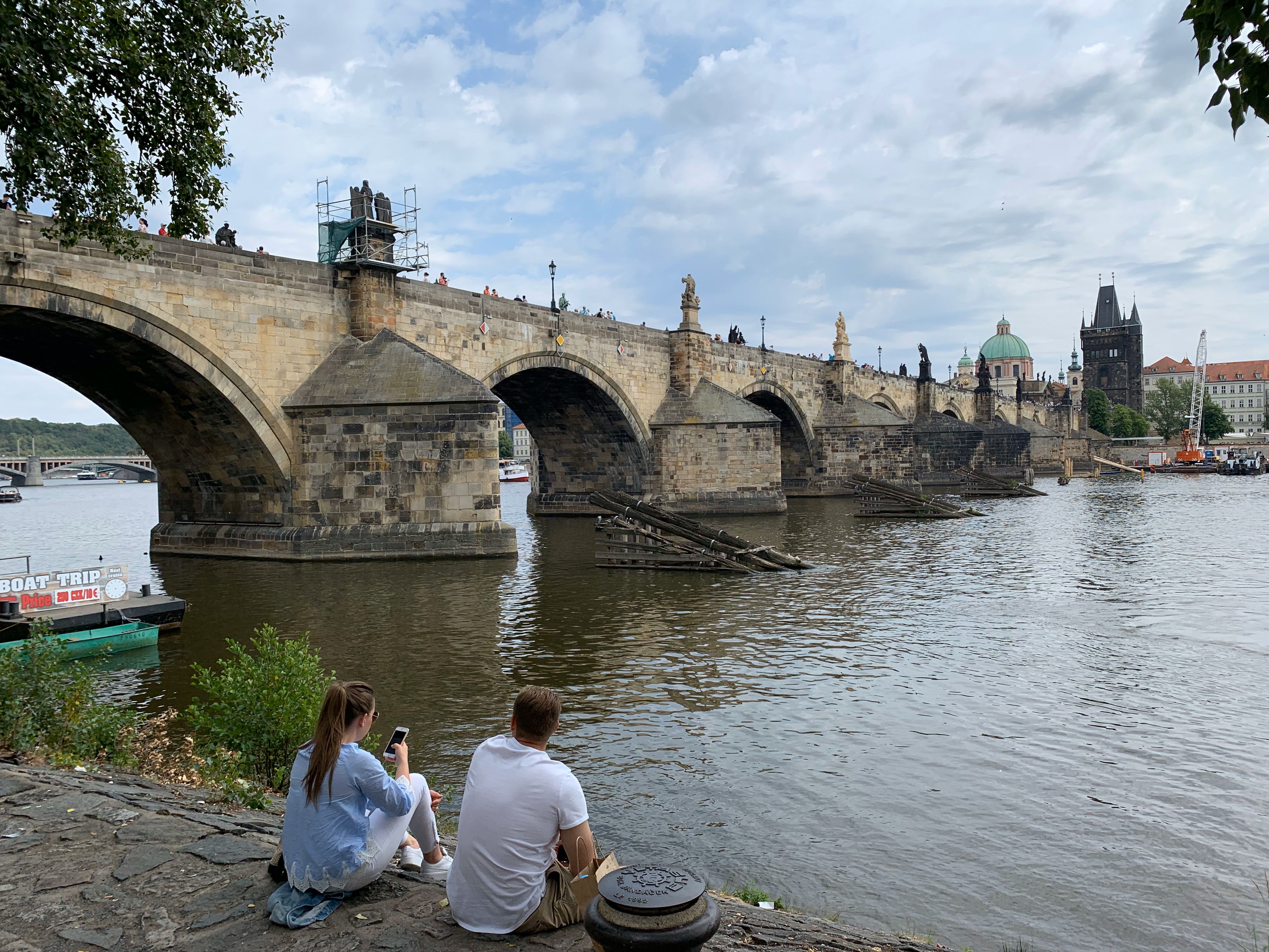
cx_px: 634
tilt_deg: -1.9
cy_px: 476
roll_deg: +1.6
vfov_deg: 53.1
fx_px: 953
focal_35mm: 26
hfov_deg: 67.3
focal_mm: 4.25
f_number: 1.8
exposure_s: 1/2755
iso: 25
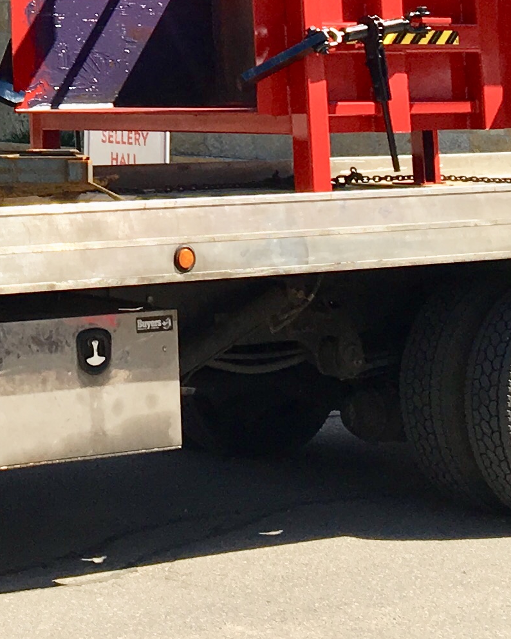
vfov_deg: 15.8
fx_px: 2173
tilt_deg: +6.7
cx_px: -163
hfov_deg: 12.9
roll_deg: +0.0
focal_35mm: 115
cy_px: -208
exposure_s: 1/1115
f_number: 2.2
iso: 25
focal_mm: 4.15
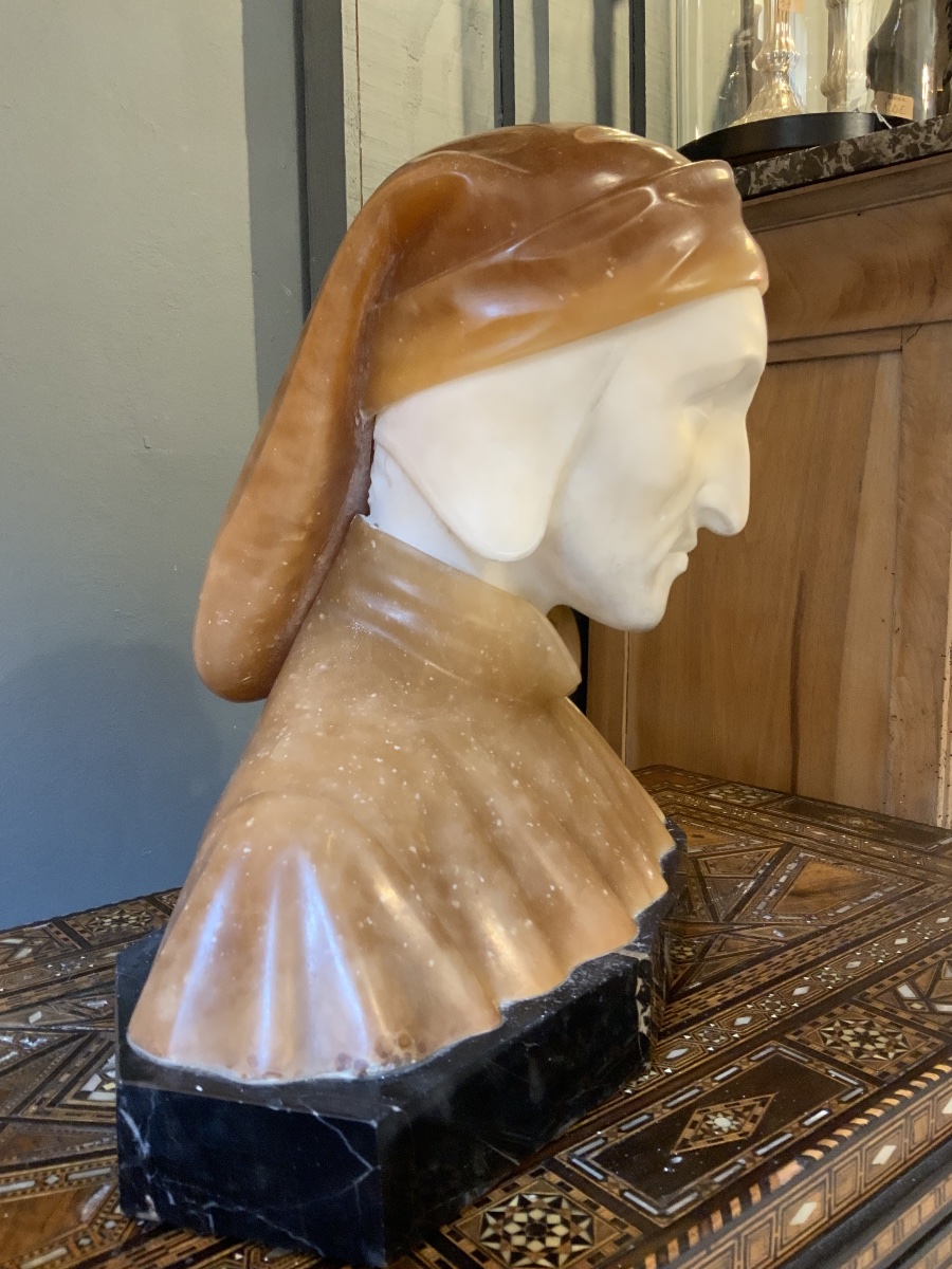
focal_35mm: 29
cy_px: 634
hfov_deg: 48.2
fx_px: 1063
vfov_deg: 61.7
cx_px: 476
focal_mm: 3
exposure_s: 1/50
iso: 160
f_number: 1.8
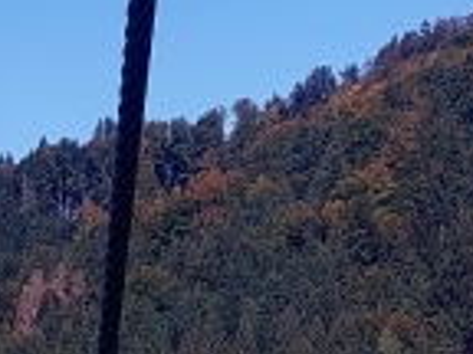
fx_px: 2337
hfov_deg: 11.0
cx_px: -269
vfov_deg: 7.7
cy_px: 1013
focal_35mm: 171
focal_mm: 5.23
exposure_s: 1/526
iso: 25
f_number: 1.8
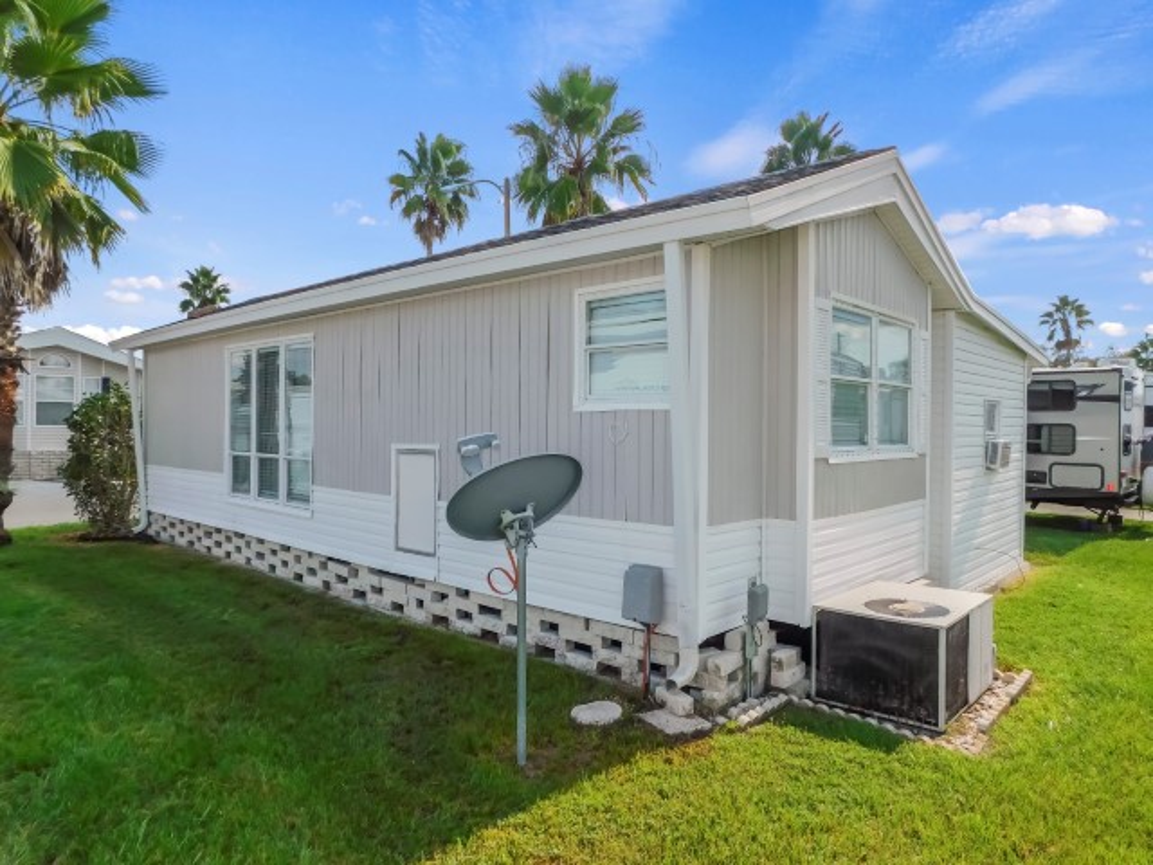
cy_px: 432
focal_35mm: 23
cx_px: 576
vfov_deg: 58.9
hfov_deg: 73.9
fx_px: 766
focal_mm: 4
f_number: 3
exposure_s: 1/1000
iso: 125
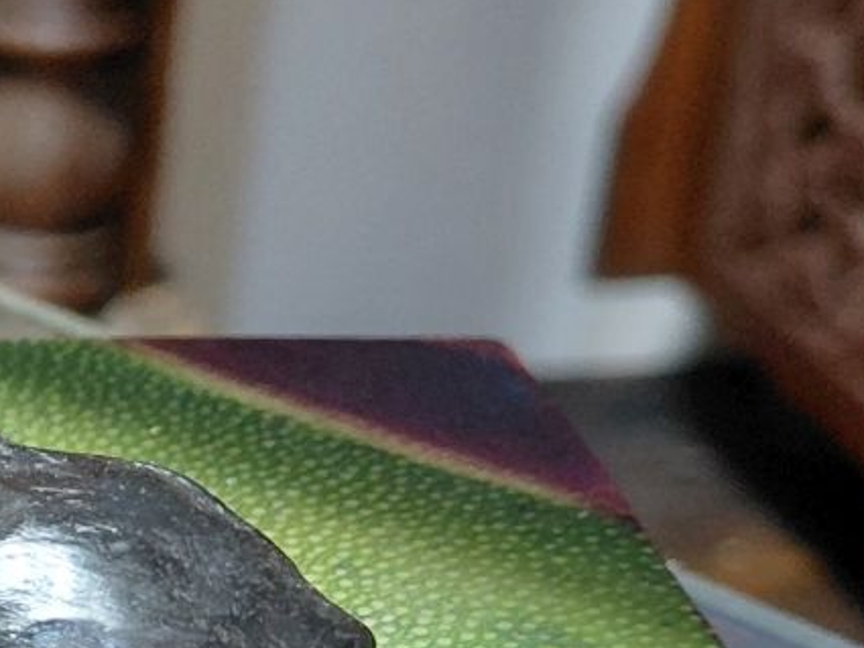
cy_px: 861
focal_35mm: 120
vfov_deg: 12.0
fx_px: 2996
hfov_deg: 14.3
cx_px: -742
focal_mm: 4.69
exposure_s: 1/100
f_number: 1.8
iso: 160
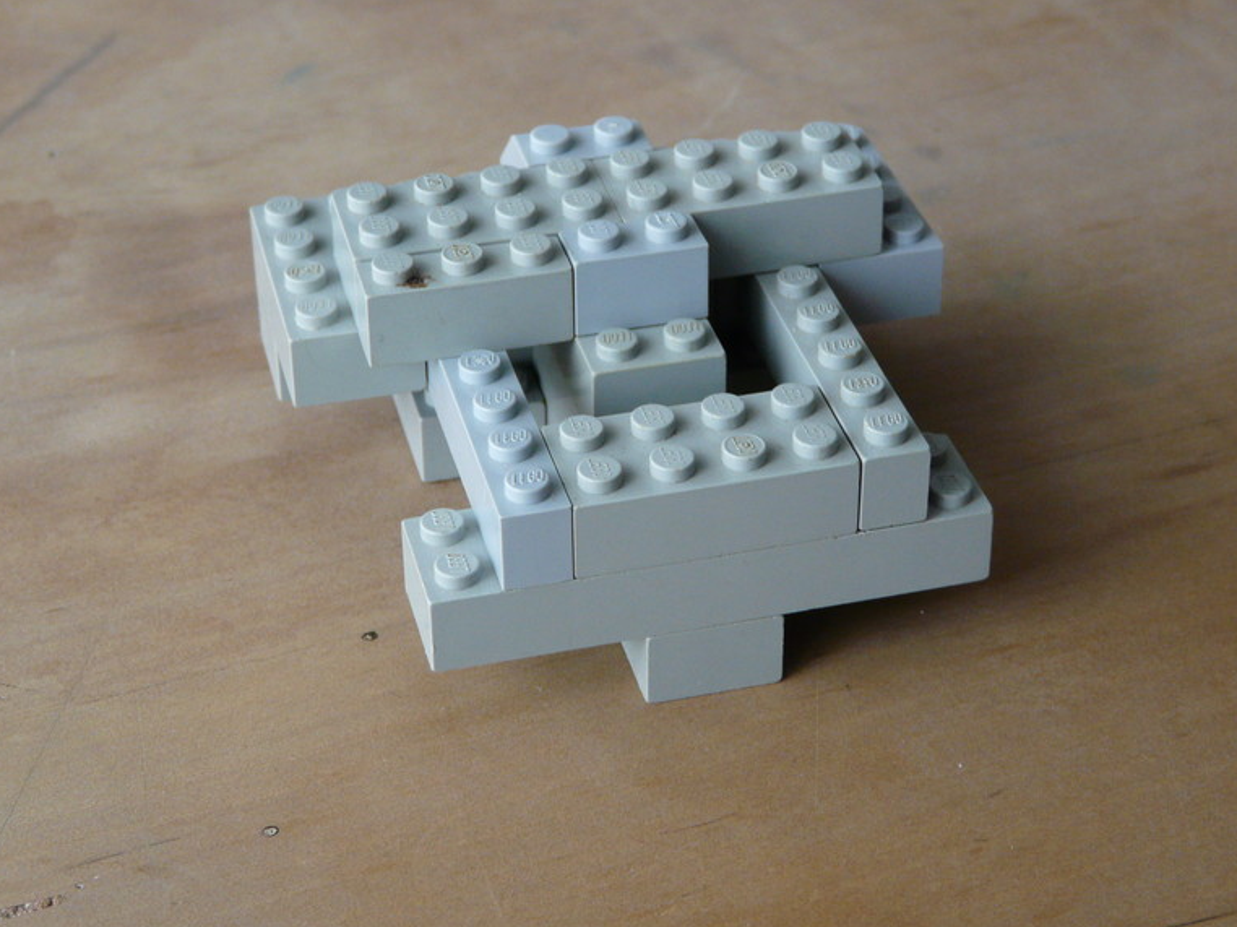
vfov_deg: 18.9
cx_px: 607
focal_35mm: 78
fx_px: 2786
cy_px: 400
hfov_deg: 25.0
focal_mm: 10.8
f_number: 3.2
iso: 200
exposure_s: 1/8
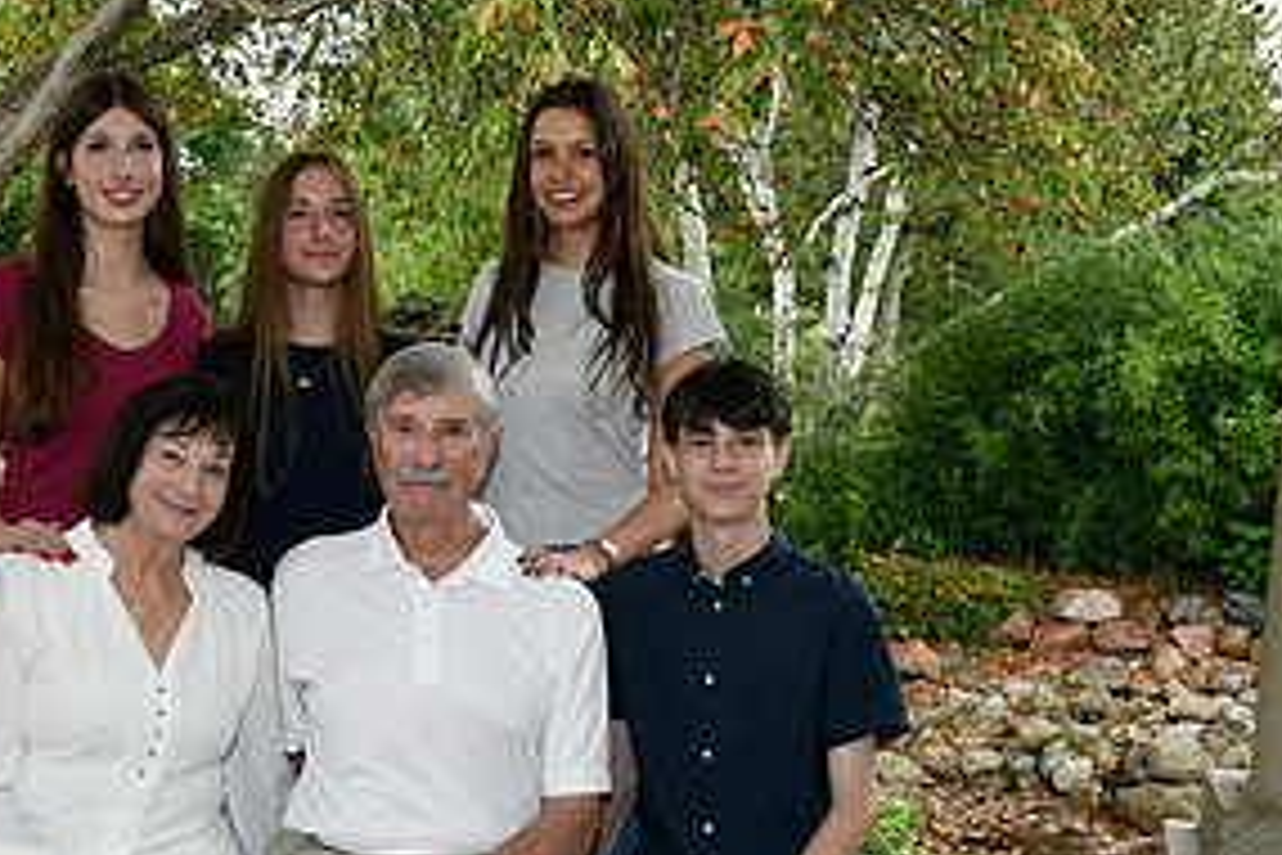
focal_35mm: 63
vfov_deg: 21.1
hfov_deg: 31.5
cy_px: 763
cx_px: 369
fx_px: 2243
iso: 1600
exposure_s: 1/160
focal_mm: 31
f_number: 8
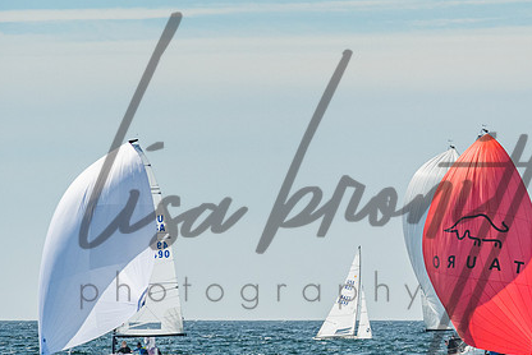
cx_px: 544
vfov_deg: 2.8
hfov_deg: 4.2
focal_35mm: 485
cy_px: 187
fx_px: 7172
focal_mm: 200
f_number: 10
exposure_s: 1/640
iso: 400
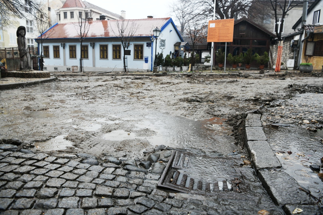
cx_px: 162
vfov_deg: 53.1
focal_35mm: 24
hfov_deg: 73.7
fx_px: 215
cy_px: 108
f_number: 4.5
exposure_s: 1/200
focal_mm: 24
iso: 1000
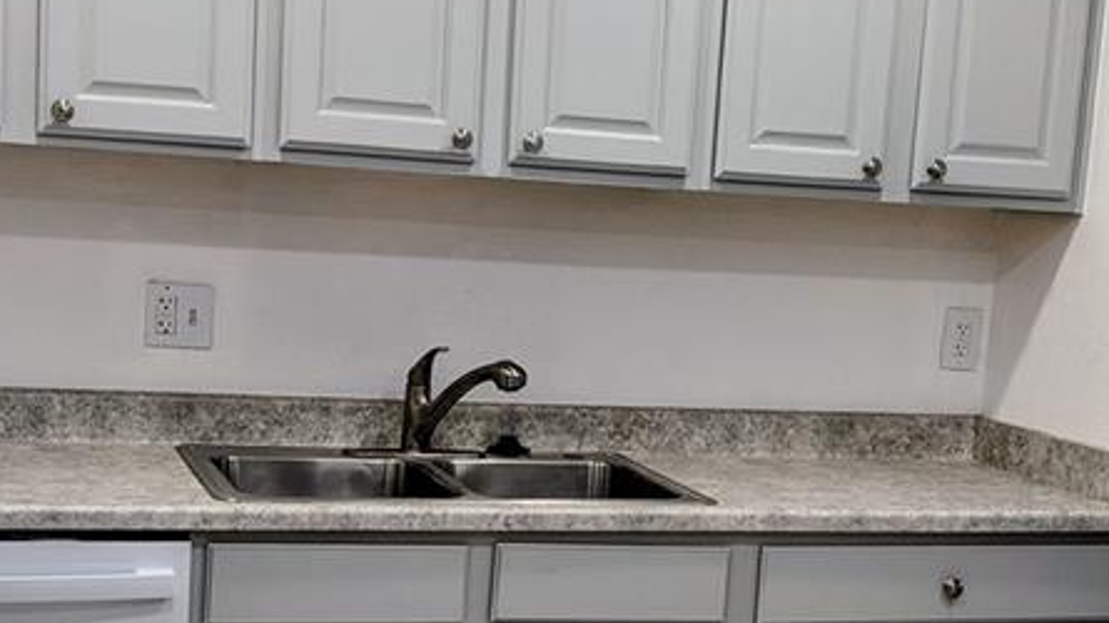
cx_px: 645
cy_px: 486
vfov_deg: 19.8
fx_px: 1764
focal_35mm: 60
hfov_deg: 34.8
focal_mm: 6.9
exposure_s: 1/24
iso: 28
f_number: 1.68
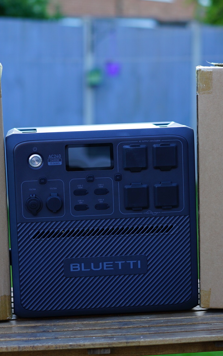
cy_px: 216
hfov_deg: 12.0
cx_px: 99
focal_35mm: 109
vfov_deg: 19.1
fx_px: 1059
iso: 100
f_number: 2.2
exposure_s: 1/160
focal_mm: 55
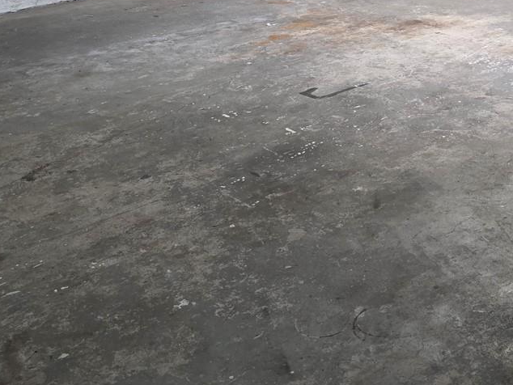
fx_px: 860
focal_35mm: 58
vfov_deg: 23.8
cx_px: 423
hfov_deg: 32.2
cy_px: -32
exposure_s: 1/120
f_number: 1.7
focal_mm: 6.25
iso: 500
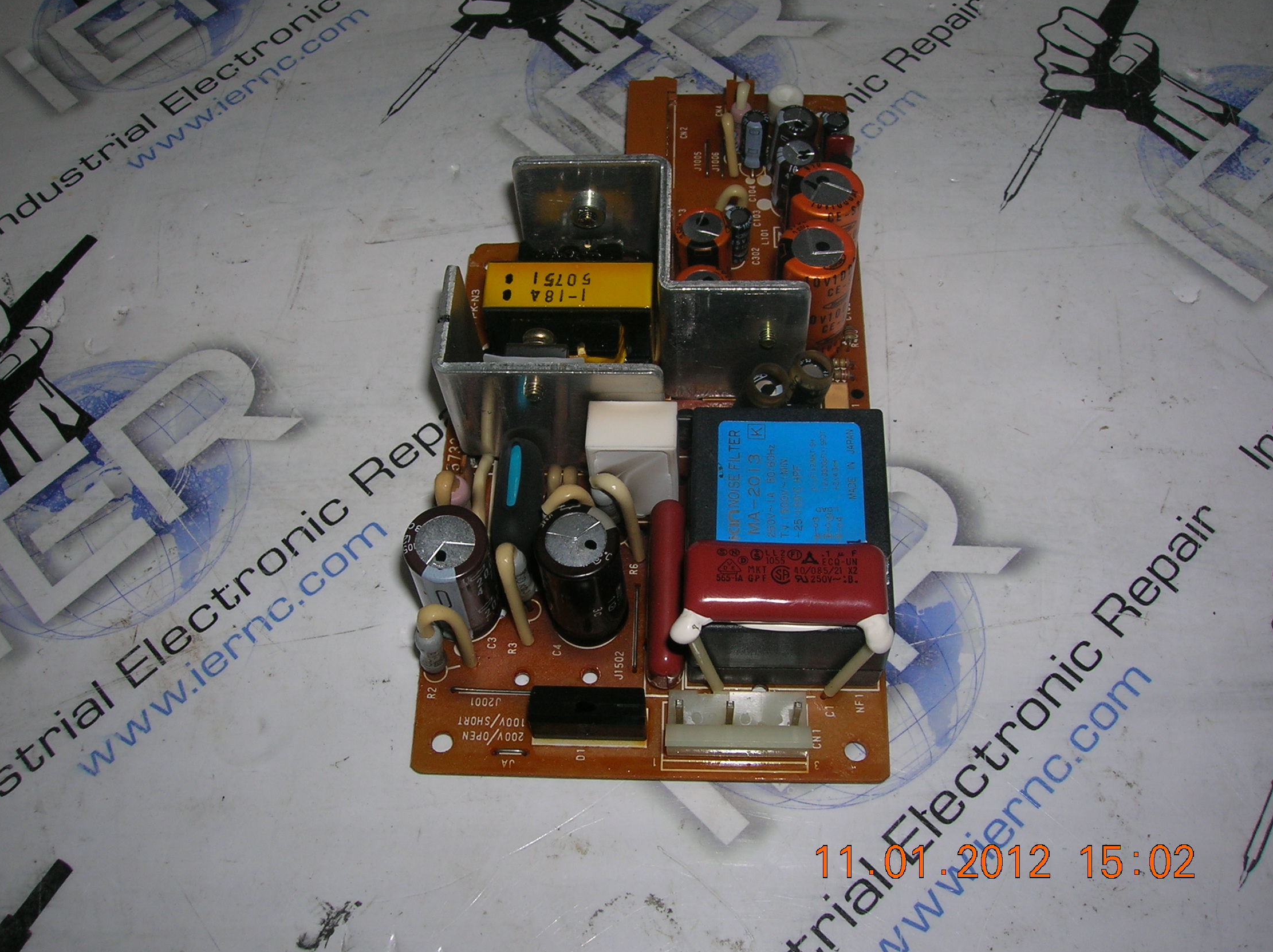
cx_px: 624
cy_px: 474
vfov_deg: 40.6
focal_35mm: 35
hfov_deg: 52.7
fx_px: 1286
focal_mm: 5.7
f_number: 4.9
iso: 50
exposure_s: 1/60.1
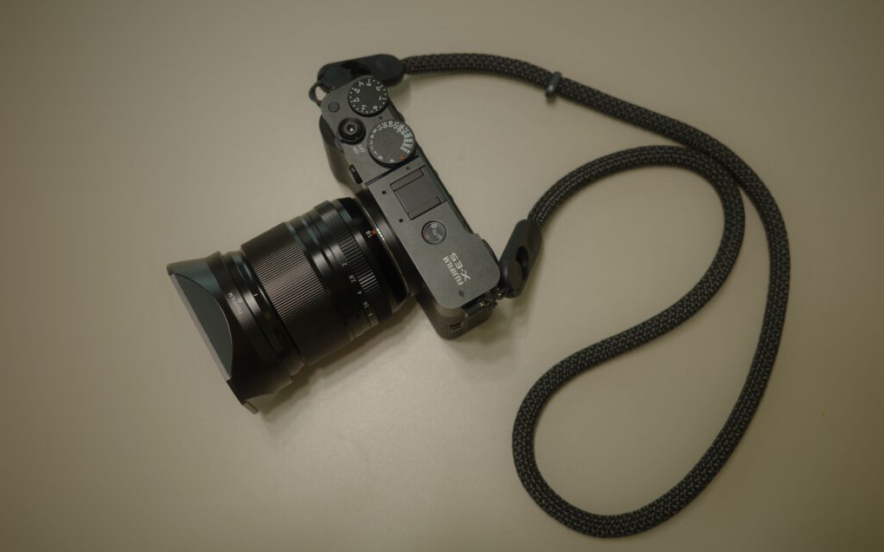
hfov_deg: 48.2
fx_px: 988
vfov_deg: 31.2
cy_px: 269
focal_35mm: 41
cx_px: 442
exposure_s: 1/40
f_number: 2.8
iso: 125
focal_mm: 26
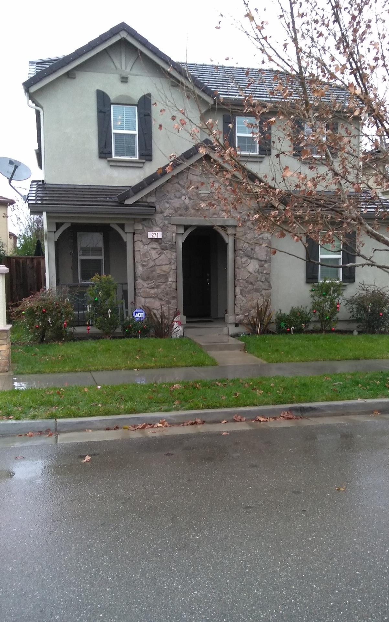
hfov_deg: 54.9
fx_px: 373
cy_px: 317
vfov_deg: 79.6
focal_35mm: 22
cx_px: 222
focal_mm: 3.46
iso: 155
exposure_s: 1/30
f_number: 2.2
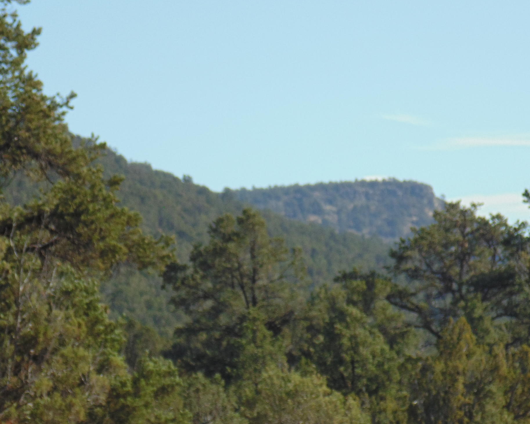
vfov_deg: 5.1
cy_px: 254
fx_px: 4784
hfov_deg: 6.3
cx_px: 277
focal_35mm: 305
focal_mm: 34.2
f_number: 5.4
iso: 80
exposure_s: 1/320
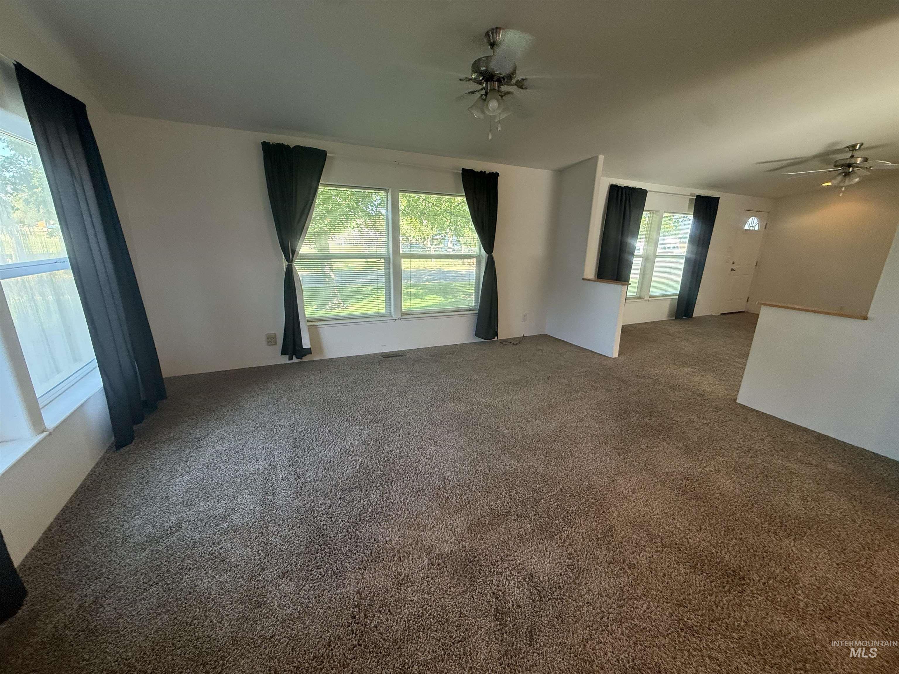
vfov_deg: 85.7
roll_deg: -1.7
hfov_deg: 102.1
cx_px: 450
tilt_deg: -15.1
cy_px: 337
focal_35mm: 14
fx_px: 364
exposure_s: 1/120
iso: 200
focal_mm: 2.22
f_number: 2.2
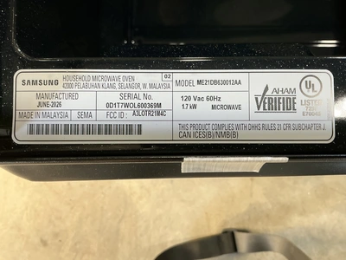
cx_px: 173
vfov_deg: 49.7
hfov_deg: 63.4
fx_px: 280
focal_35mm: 28
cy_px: 130
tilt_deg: -88.2
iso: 64
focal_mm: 3
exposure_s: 1/79
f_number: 1.8
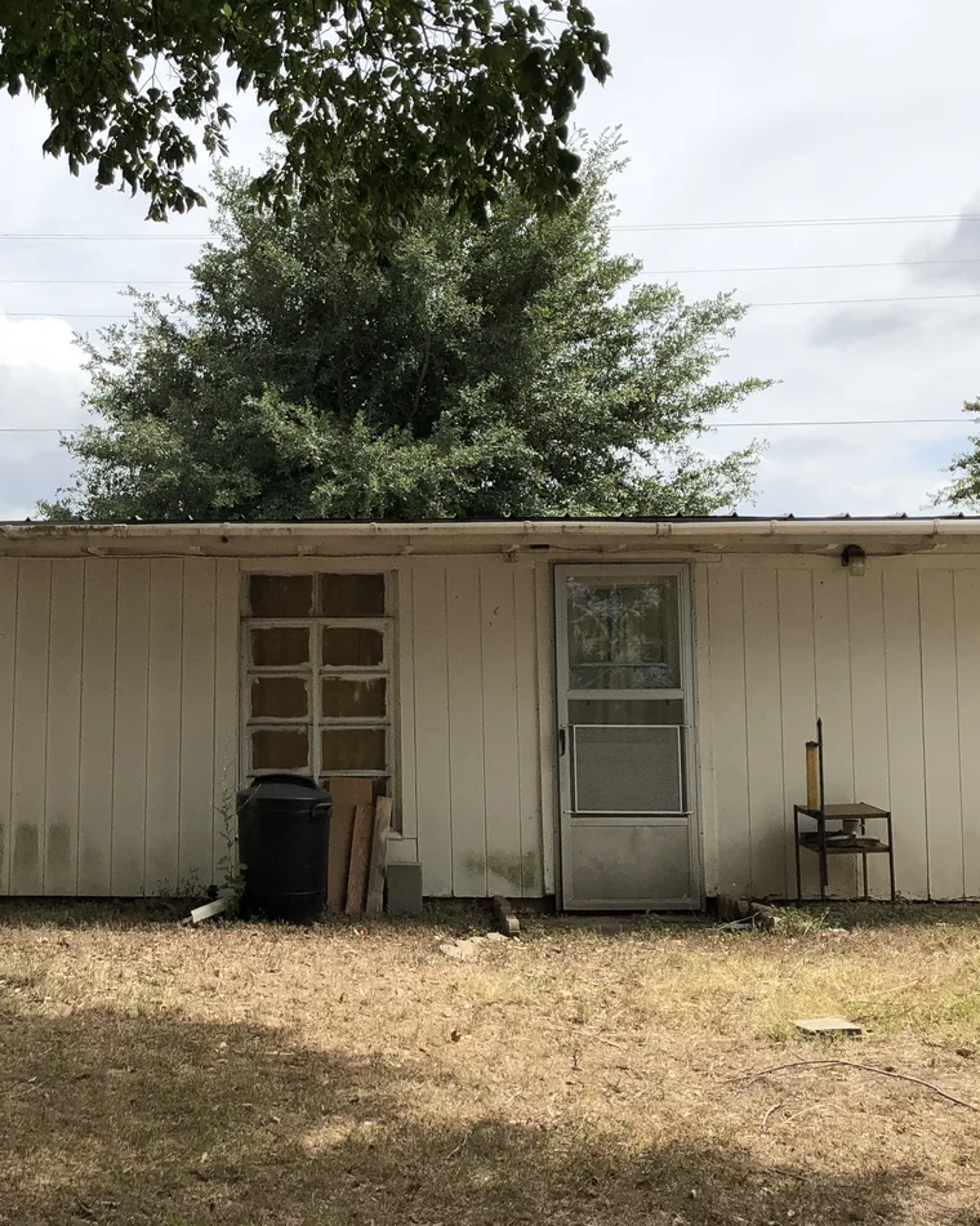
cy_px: 597
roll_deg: -0.5
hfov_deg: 32.2
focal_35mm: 46
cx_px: 257
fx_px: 1669
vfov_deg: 40.3
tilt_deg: +3.1
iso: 20
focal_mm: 3.99
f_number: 1.8
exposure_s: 1/2288
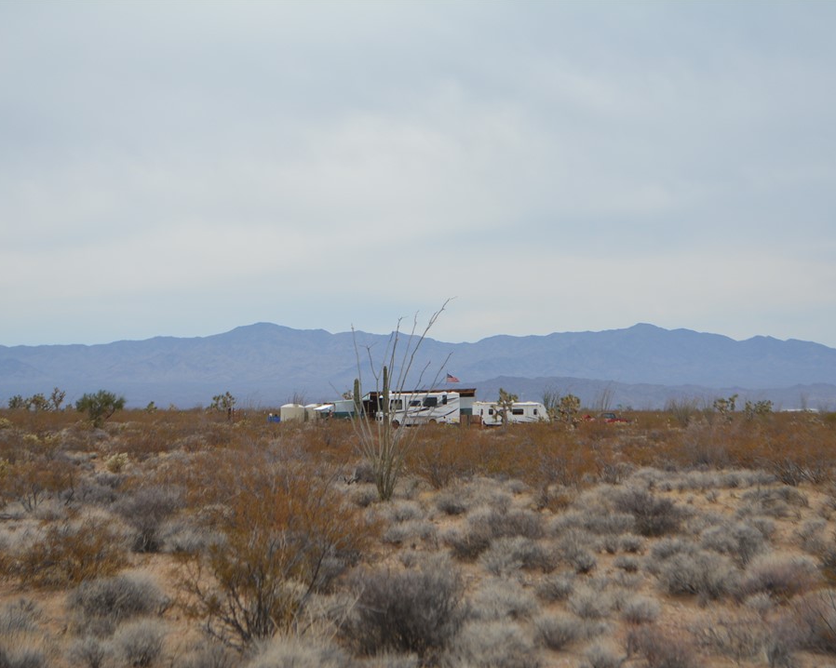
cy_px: 335
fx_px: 2315
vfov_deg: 16.4
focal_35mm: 94
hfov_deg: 20.5
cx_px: 438
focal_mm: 55
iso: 400
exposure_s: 1/2000
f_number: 7.1
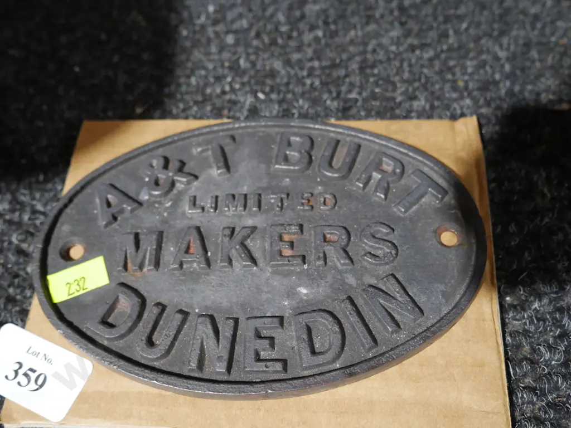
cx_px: 286
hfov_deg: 51.4
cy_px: 214
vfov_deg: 39.7
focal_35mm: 36
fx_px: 594
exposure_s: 1/60
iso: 1250
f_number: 4
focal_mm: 18
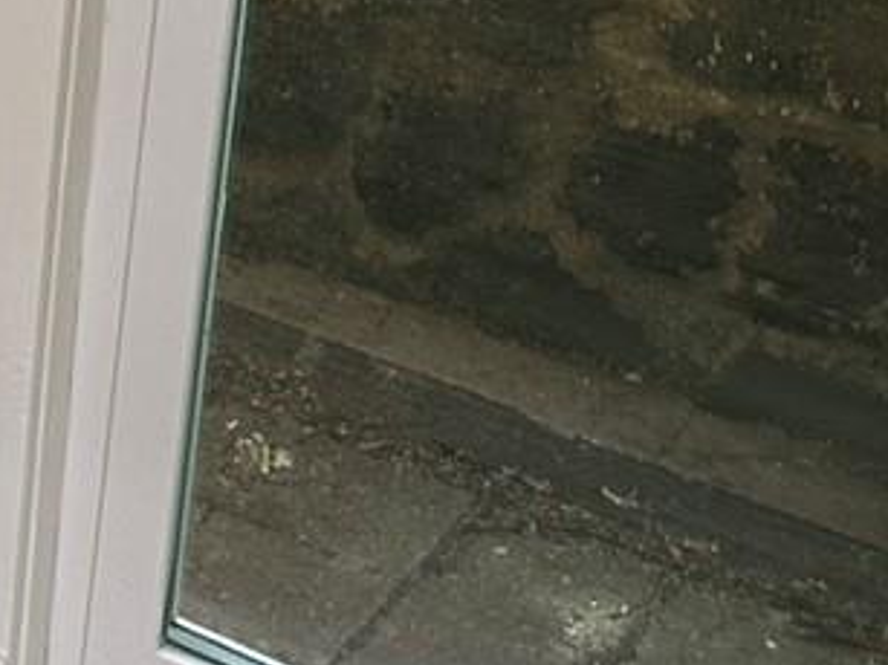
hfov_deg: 13.6
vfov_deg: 11.2
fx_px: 3205
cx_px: -862
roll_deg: -0.6
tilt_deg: -15.5
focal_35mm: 125
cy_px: -416
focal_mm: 6.86
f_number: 1.78
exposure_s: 1/60
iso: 160
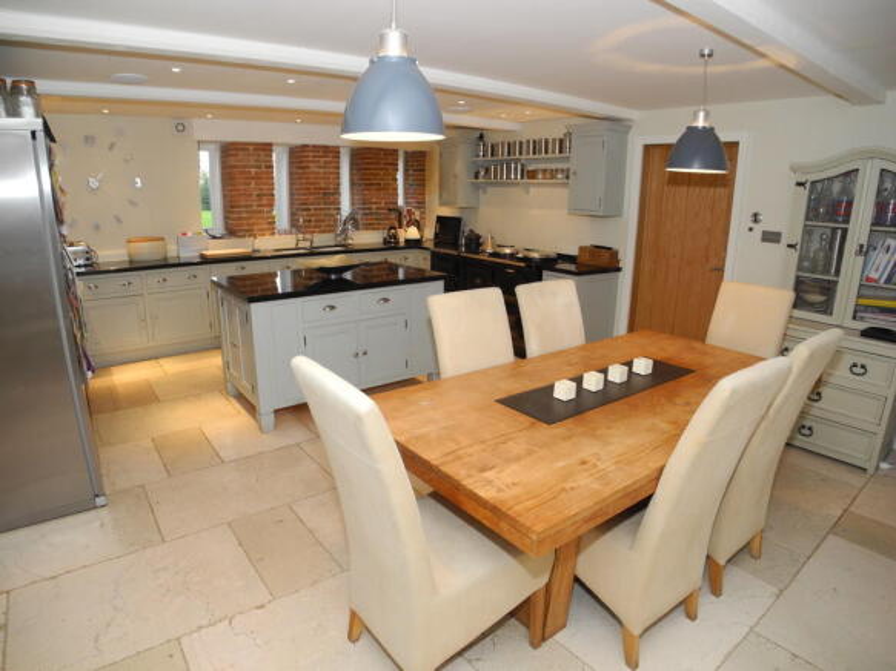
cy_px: 336
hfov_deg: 63.5
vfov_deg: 49.7
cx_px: 448
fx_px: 725
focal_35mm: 28
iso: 200
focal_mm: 6
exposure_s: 1/30
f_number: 2.8
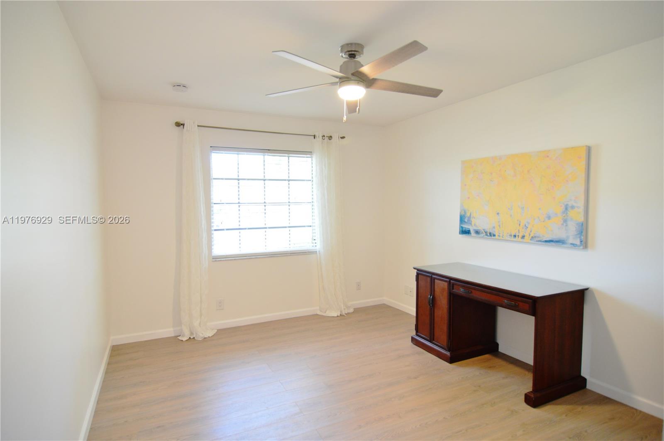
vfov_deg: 67.3
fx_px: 332
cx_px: 332
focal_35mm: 18
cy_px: 220
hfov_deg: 90.1
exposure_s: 1/20
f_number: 4
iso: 500
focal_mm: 12
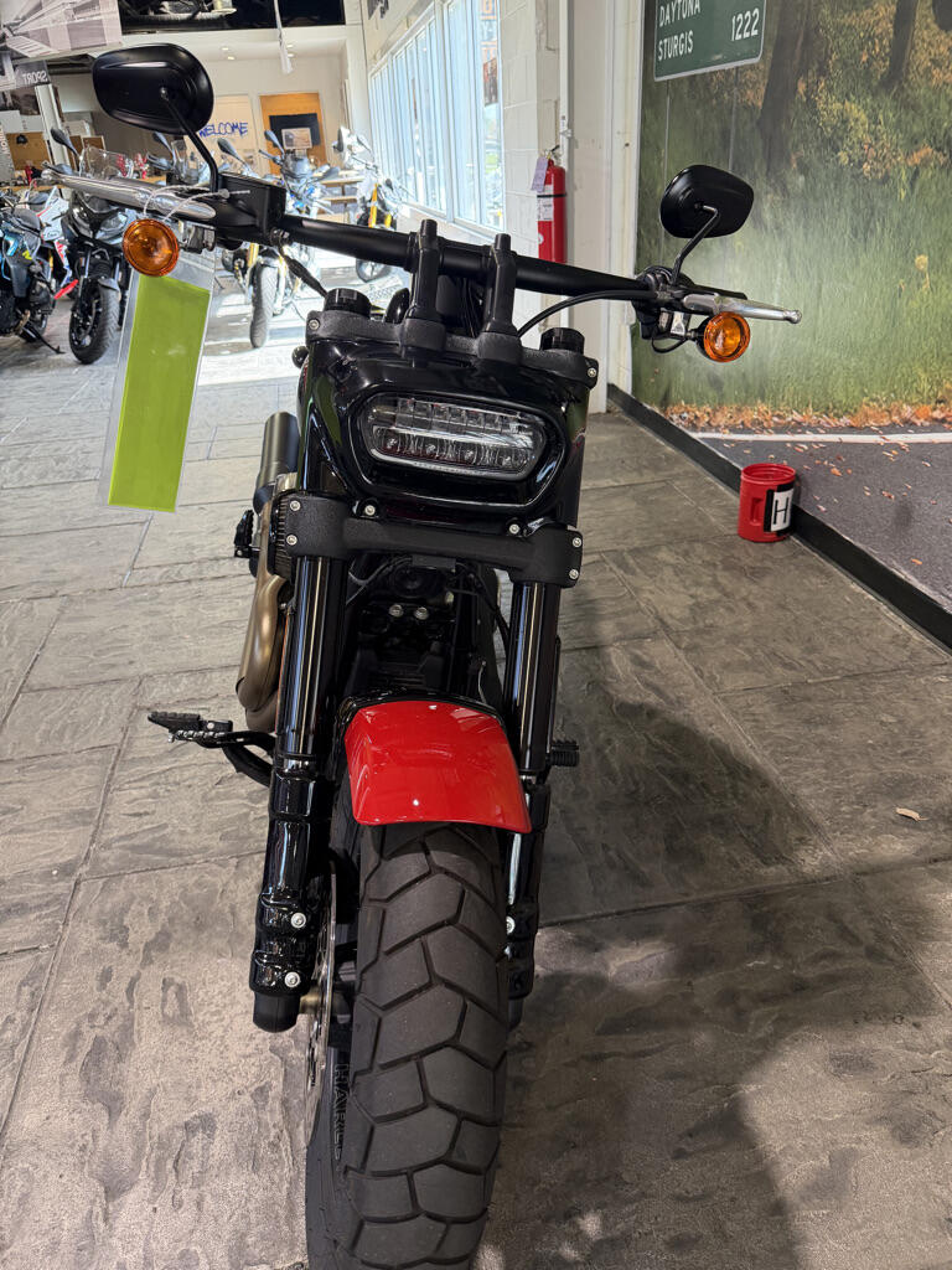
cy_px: 635
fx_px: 880
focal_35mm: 24
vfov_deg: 71.6
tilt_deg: -28.4
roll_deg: +2.7
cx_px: 476
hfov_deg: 56.8
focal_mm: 6.76
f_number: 1.78
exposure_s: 1/120
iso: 250
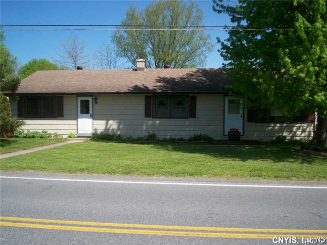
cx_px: 164
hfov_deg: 51.4
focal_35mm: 36
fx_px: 340
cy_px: 122
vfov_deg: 39.7
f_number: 4.5
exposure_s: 1/643
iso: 100
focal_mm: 5.9
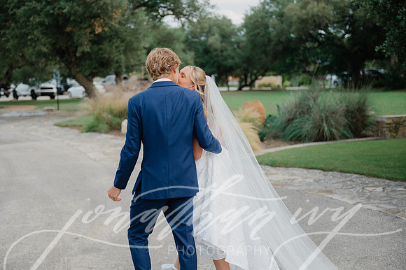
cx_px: 203
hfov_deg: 33.4
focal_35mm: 60
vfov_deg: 22.6
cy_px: 135
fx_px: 676
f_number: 2.8
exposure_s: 1/2500
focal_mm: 60
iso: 450
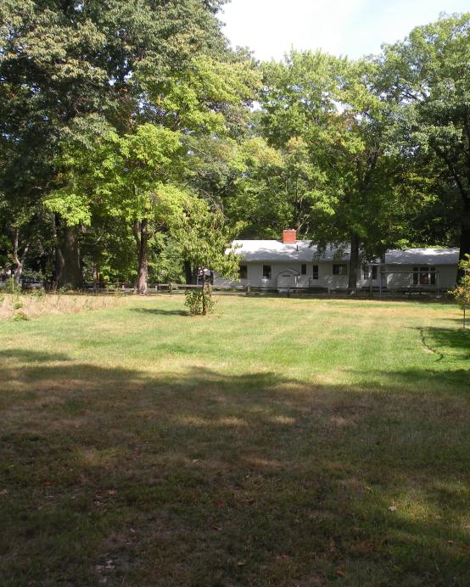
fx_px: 678
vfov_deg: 46.8
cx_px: 346
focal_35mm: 39
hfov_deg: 37.4
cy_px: 283
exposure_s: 1/164
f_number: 4.5
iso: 64
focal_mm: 4.7
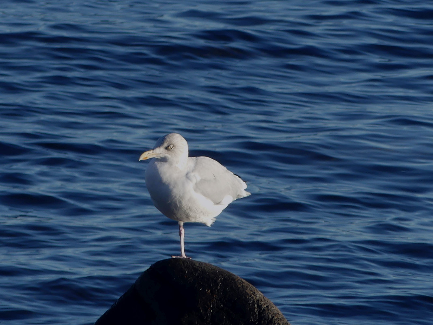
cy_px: 162
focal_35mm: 1200
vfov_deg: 1.2
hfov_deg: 1.7
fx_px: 15009
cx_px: 216
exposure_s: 1/640
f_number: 4
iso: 100
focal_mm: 108
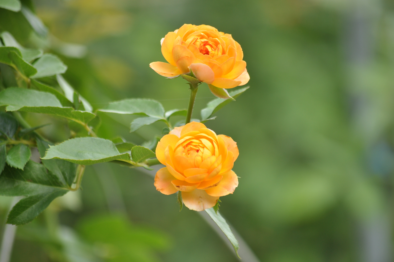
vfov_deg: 4.6
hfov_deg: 6.9
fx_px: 3279
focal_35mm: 300
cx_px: 197
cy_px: 131
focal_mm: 200
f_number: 5.6
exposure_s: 1/100
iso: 200
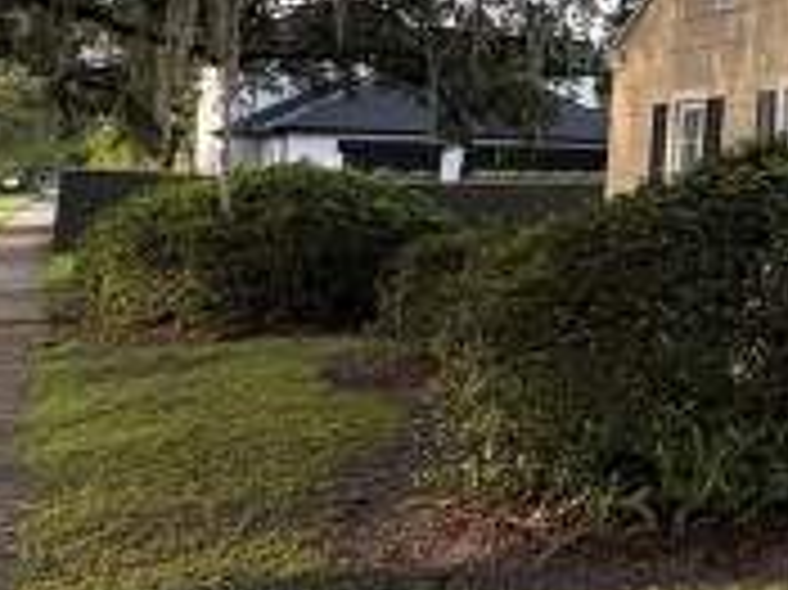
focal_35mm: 64
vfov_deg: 22.2
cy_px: 36
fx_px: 1456
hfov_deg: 24.1
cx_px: 1166
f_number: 2.2
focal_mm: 2.22
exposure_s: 1/313
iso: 64
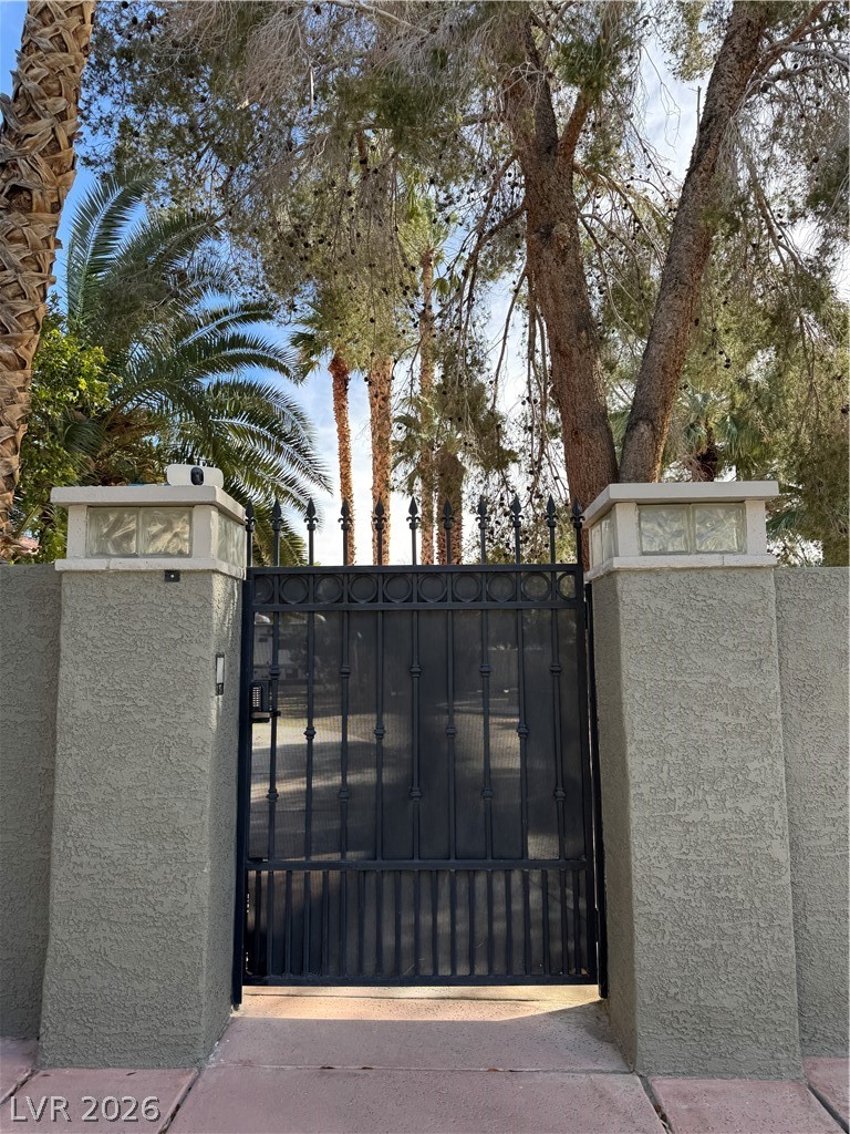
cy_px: 567
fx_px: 786
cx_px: 425
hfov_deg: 56.8
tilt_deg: +6.6
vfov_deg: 71.6
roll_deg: +0.7
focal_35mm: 24
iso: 80
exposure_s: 1/792
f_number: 1.78
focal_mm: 6.76
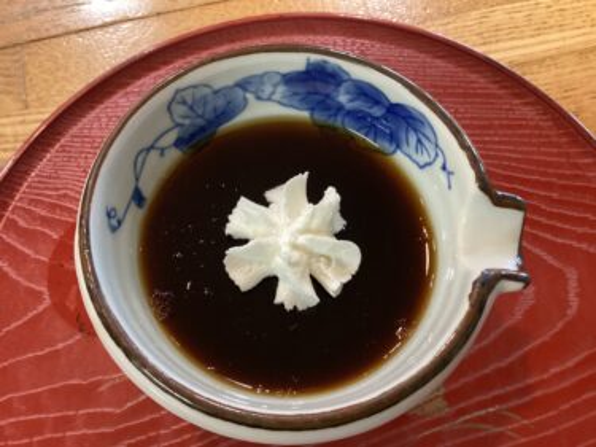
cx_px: 298
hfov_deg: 58.4
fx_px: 534
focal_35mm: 31
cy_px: 224
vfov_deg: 45.4
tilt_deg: -68.2
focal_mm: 3.3
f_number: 2.4
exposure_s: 1/33
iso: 400
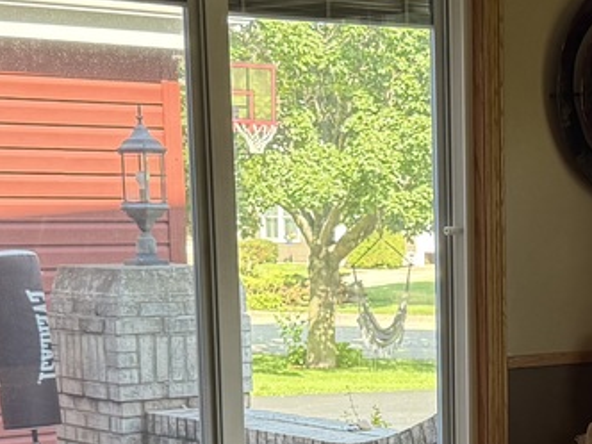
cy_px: 492
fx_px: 1779
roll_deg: +0.6
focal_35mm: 104
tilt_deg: -8.5
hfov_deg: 18.5
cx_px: 567
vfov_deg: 13.9
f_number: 1.78
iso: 125
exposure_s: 1/242
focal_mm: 6.76
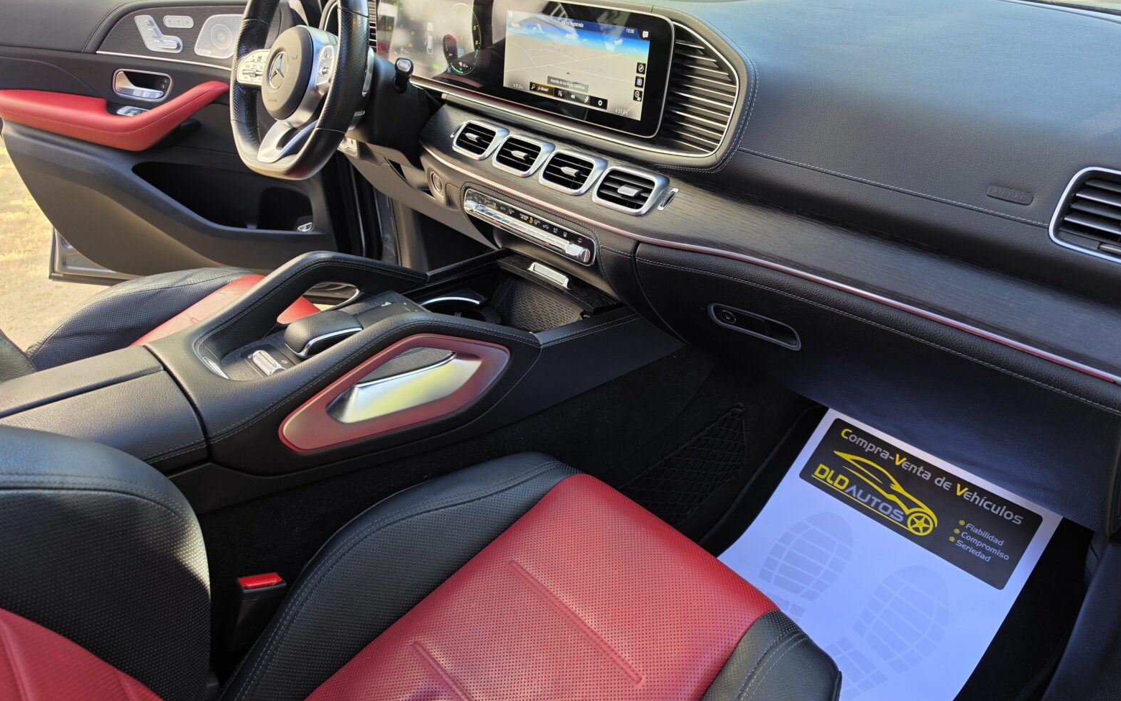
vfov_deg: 49.2
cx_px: 549
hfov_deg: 72.5
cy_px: 319
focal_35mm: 25
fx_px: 764
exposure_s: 1/100
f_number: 1.4
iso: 16
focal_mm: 6.5
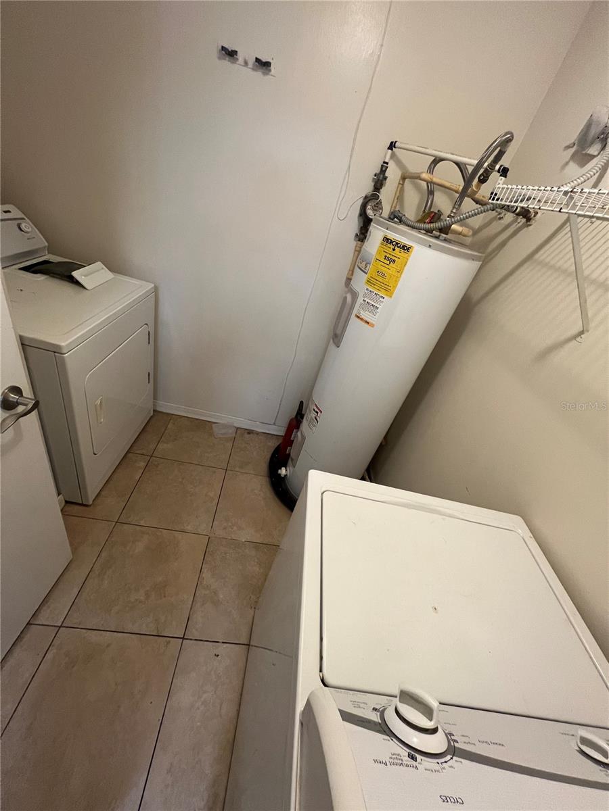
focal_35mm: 13
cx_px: 304
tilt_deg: -32.6
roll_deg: -18.3
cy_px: 406
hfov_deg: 89.9
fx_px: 305
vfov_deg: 106.2
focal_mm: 1.57
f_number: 1.8
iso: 250
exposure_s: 1/60
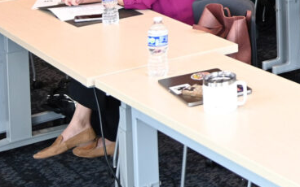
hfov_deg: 16.2
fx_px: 958
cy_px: -201
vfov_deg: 10.2
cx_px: 452
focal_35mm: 117
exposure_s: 1/100
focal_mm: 26.5
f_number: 4
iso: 640
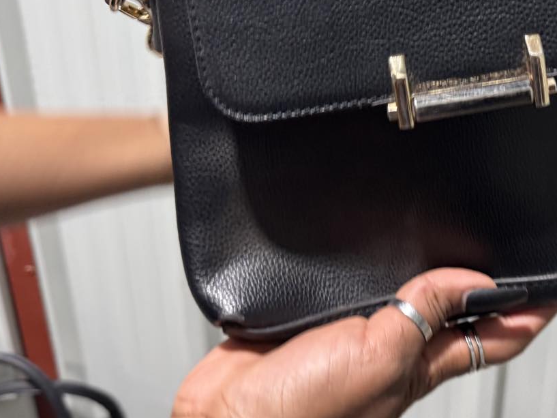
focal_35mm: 47
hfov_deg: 39.4
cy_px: 108
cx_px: 417
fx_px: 756
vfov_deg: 30.4
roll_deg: -2.2
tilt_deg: -24.7
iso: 160
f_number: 1.78
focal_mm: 6.76
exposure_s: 1/50
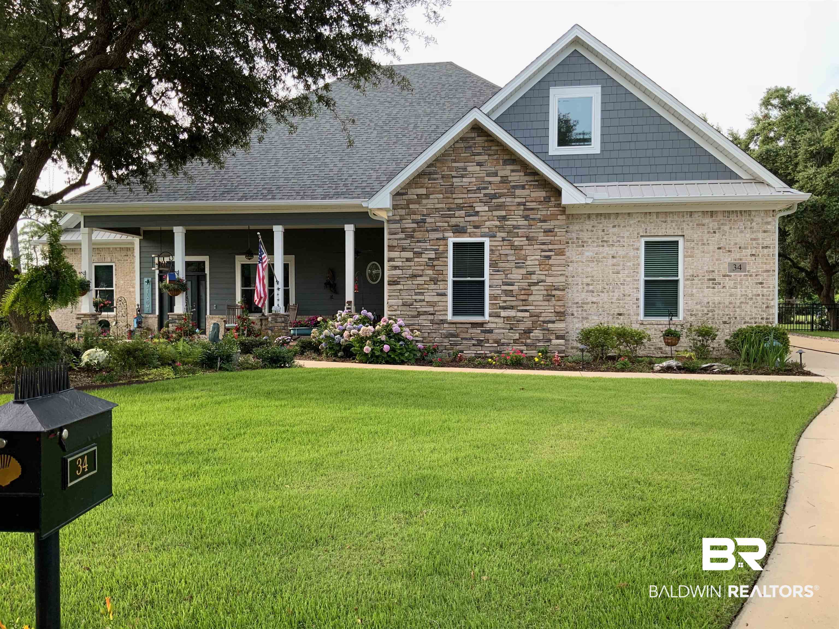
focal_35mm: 29
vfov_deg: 48.2
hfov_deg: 61.7
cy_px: 314
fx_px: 703
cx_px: 420
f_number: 1.8
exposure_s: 1/122
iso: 20
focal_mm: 3
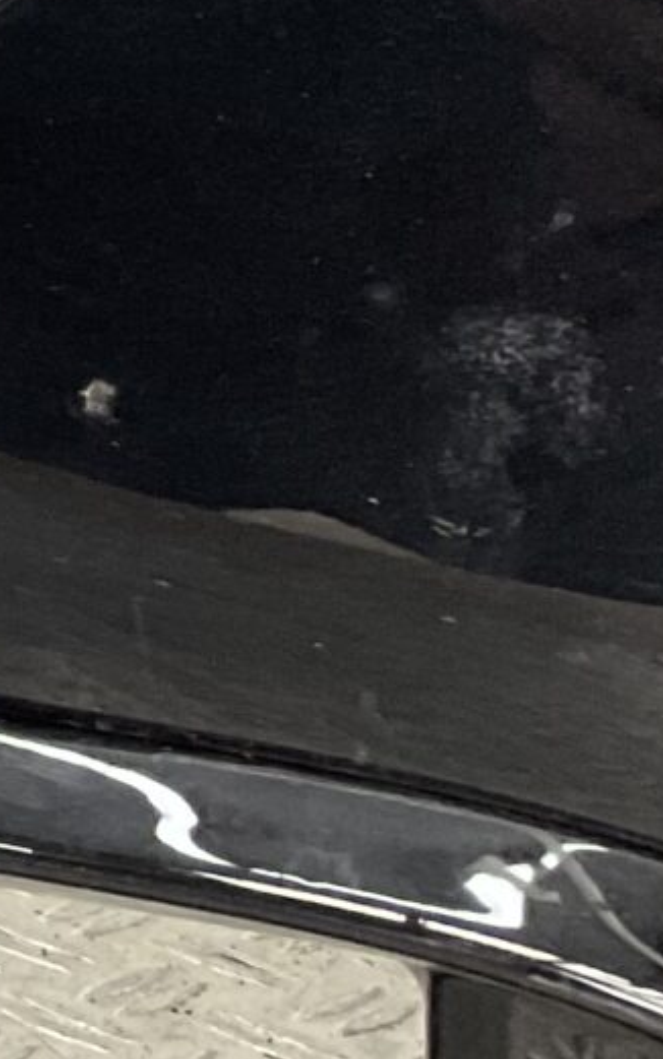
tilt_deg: -7.8
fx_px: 4362
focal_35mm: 151
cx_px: -1816
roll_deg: -1.9
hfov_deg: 7.0
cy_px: -421
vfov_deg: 13.2
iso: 32
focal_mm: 3
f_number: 1.8
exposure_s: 1/100
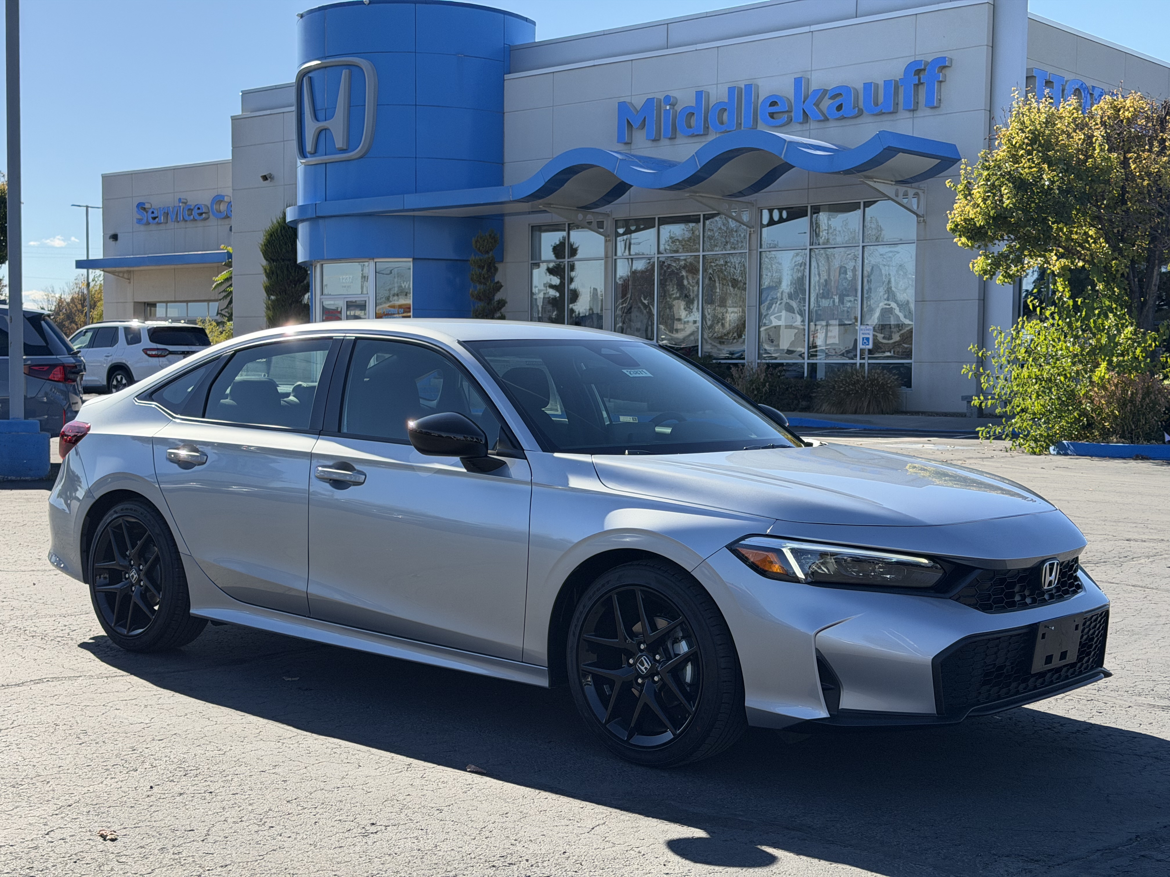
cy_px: 438
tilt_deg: -2.3
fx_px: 1622
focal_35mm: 48
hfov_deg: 39.7
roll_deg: -0.1
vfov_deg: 30.3
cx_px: 585
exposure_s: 1/3096
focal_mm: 6.76
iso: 100
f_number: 1.78
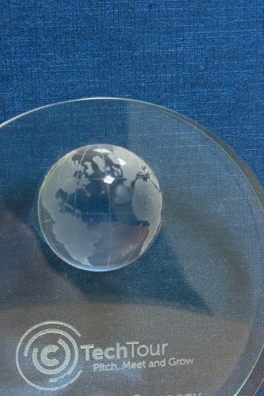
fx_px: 825
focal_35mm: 75
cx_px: 100
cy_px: 234
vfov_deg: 26.9
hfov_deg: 18.2
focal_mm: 6.76
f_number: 1.78
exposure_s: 1/33
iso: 200
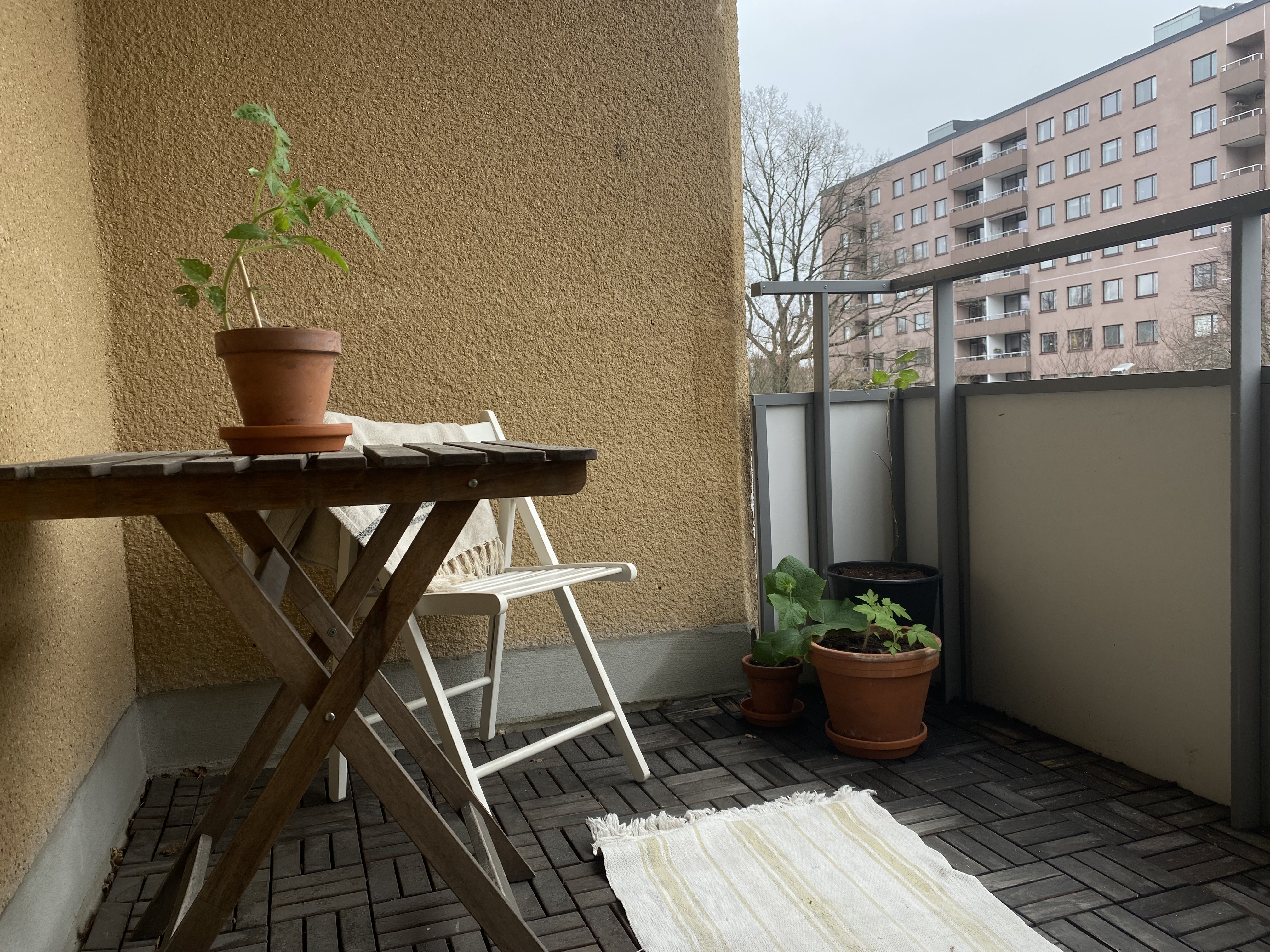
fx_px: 954
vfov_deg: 53.1
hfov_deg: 67.3
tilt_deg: -3.4
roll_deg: +2.2
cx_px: 635
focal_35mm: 26
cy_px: 476
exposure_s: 1/233
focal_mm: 4.25
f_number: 1.8
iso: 32
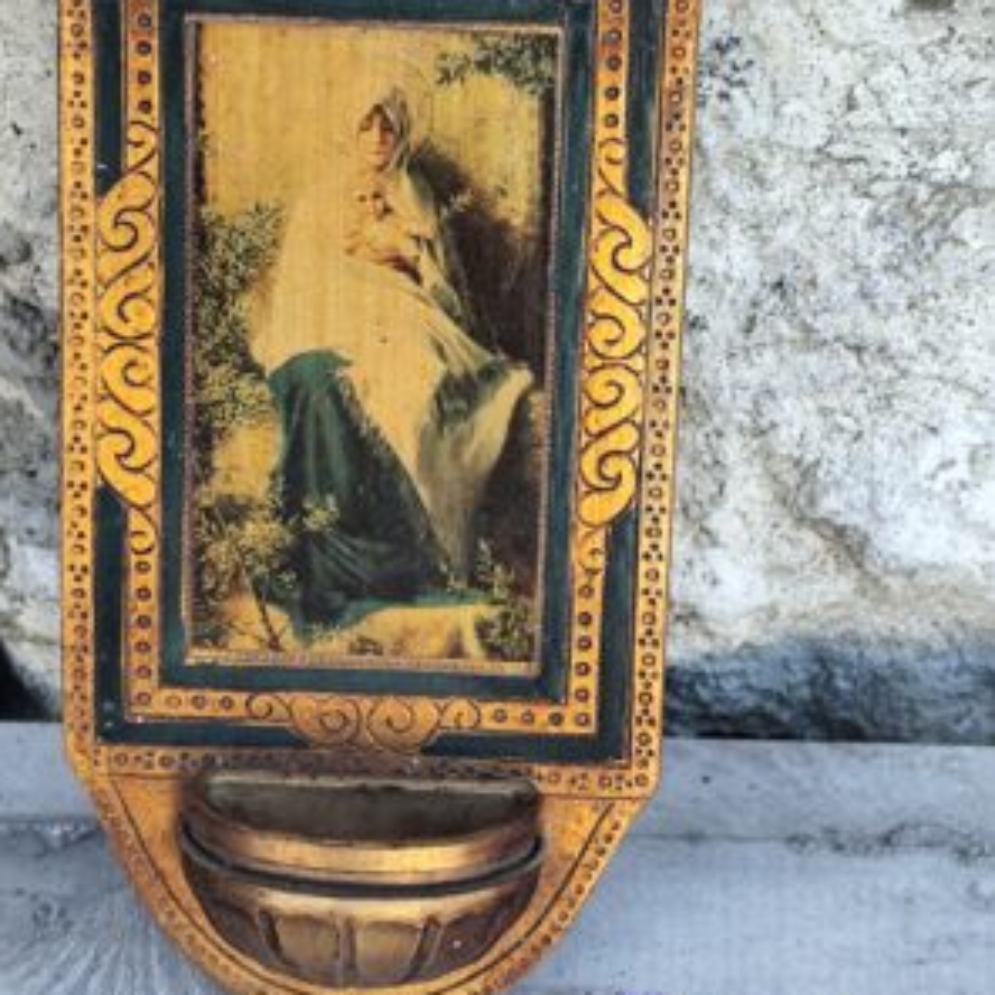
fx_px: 3610
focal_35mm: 111
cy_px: 427
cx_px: 494
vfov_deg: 15.7
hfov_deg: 15.7
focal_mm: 6.19
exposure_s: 1/100
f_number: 1.65
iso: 50
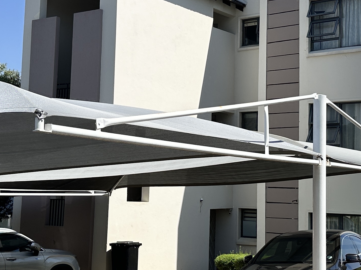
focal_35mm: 68
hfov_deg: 28.5
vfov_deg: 21.6
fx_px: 709
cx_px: 213
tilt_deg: +13.4
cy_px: 106
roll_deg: -1.1
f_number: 1.78
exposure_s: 1/6211
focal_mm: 6.86
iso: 80
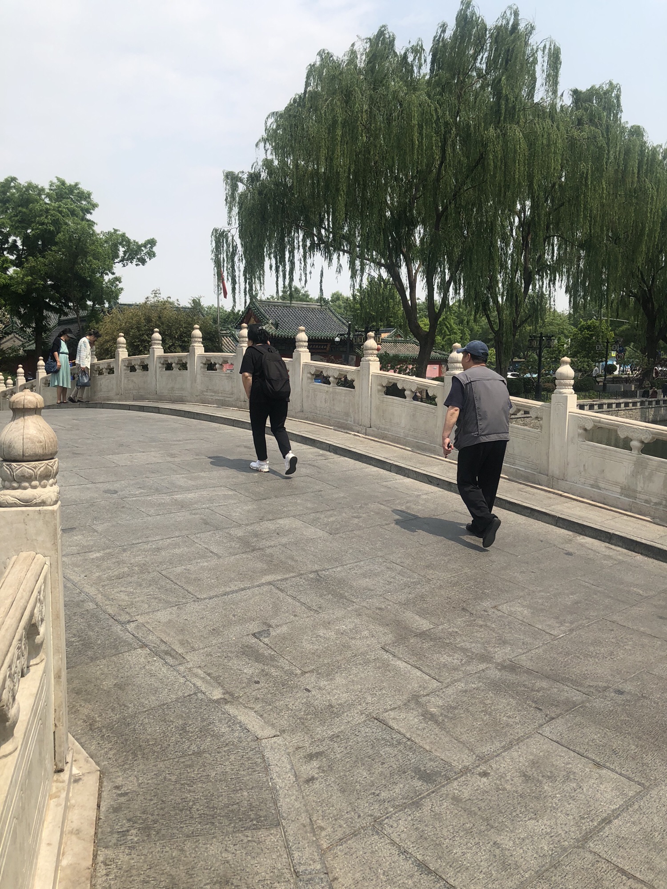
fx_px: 719
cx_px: 334
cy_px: 444
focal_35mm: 28
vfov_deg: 63.4
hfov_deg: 49.7
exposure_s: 1/2525
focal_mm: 4
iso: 25
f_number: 1.8
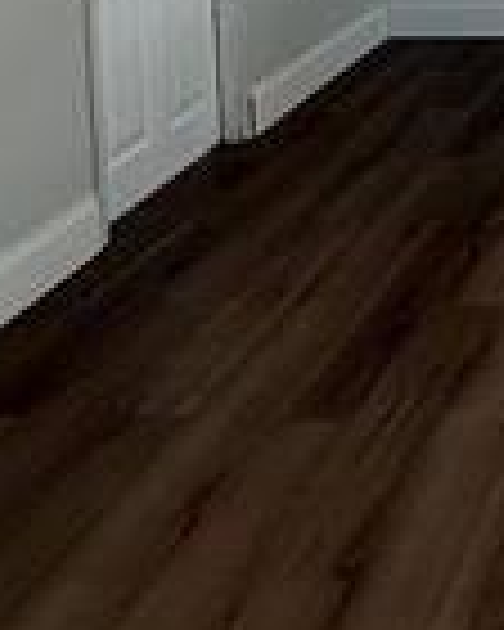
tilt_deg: -5.3
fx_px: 1398
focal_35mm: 75
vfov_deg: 22.8
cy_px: -176
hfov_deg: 17.6
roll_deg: -0.3
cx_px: 824
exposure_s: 1/120
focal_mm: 2.22
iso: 125
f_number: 2.2
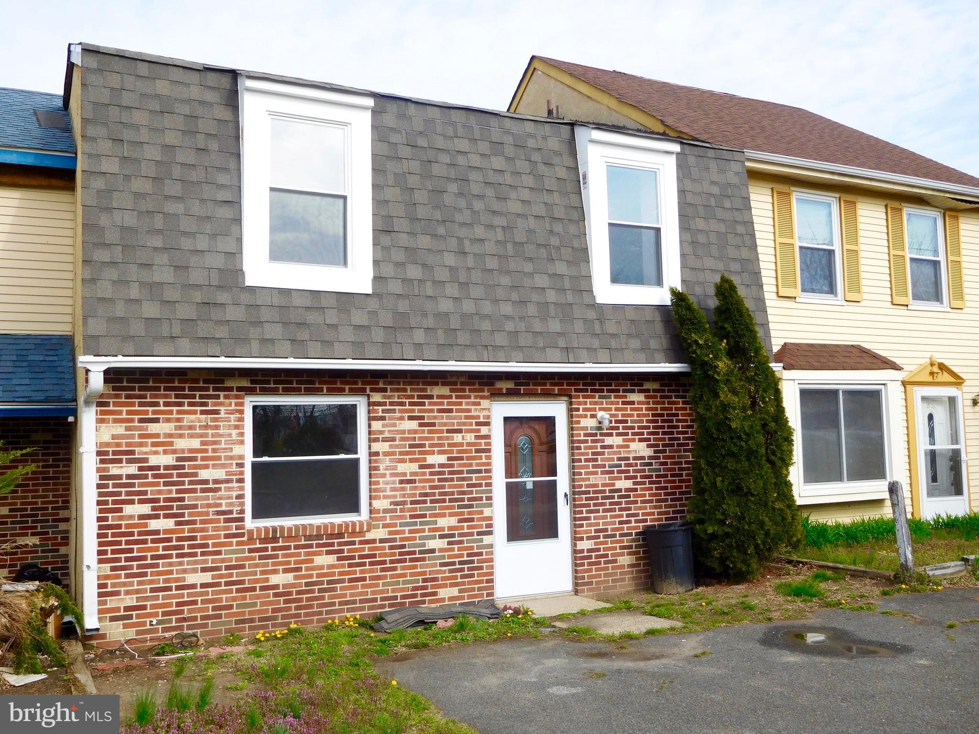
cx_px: 490
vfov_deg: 44.2
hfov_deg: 56.8
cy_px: 367
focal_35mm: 32
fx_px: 905
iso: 125
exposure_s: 1/1000
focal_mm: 5.7
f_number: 3.6
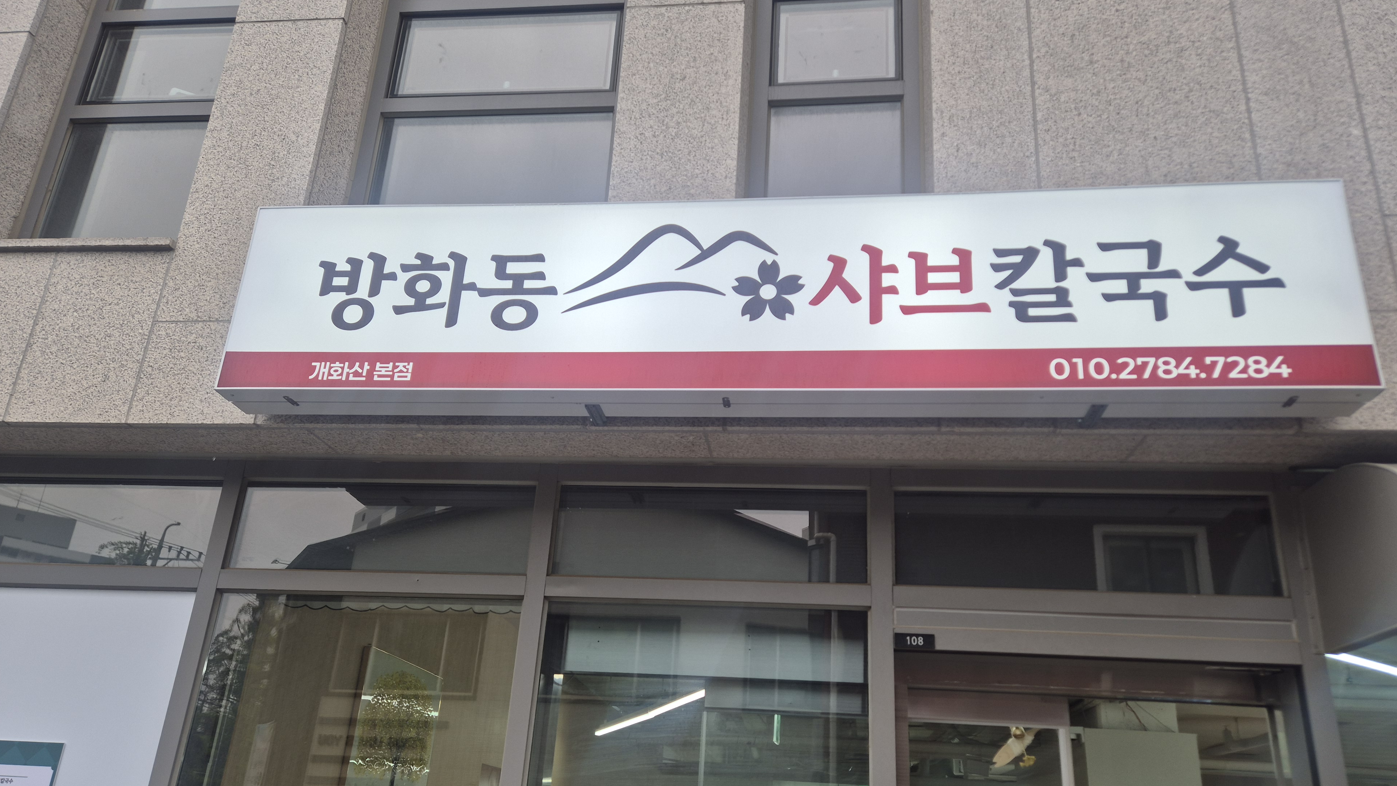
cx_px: 680
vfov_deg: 44.1
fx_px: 963
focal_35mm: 26
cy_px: 484
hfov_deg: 71.9
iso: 25
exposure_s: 1/189
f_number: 1.8
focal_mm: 5.4
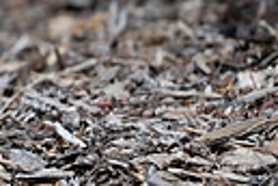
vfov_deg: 1.4
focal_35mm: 1011
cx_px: -194
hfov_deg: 2.0
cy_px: -47
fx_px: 7807
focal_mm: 200
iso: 50
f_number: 2.8
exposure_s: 1/800
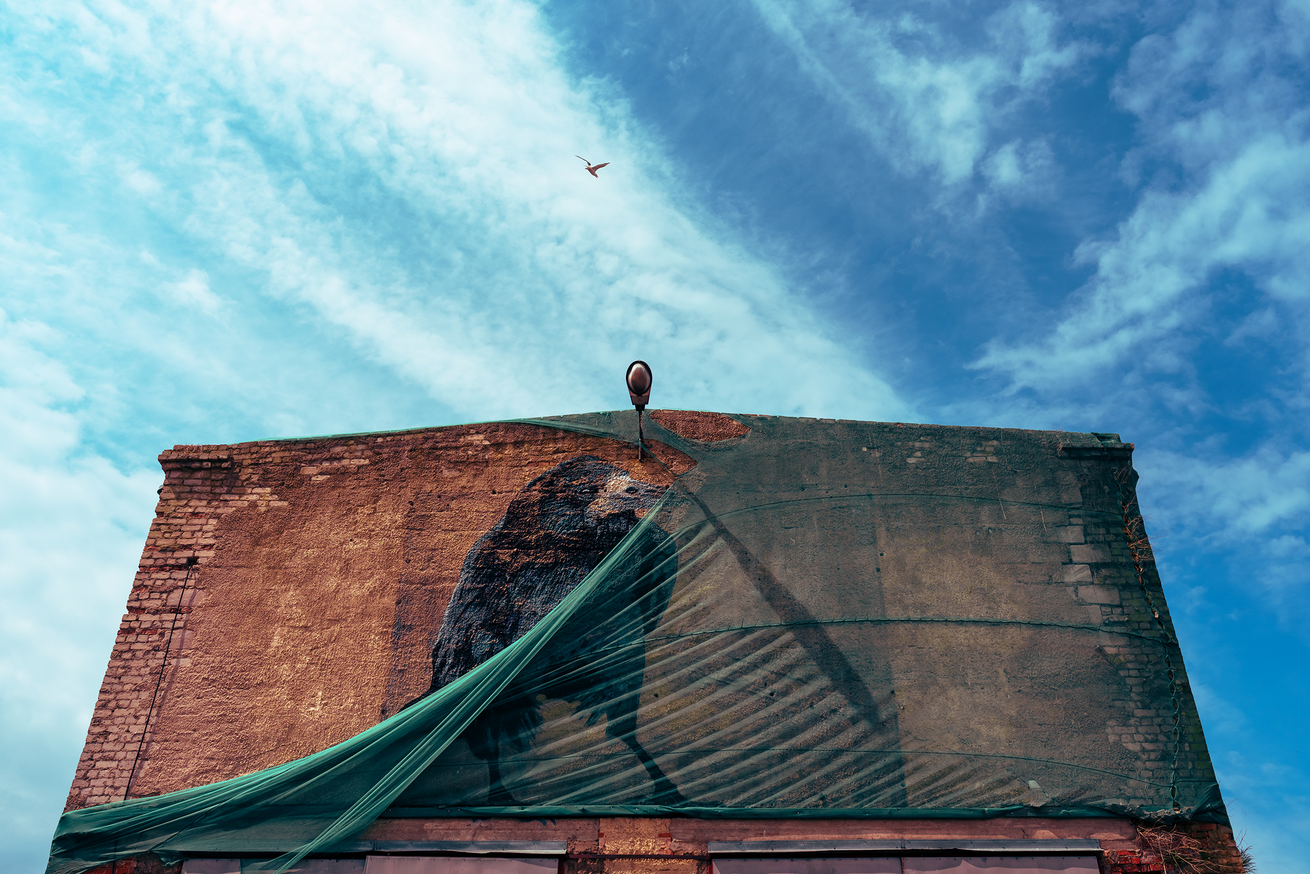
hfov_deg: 61.9
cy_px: 437
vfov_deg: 43.6
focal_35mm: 30
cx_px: 655
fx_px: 1092
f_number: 8
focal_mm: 30
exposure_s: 1/800
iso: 100
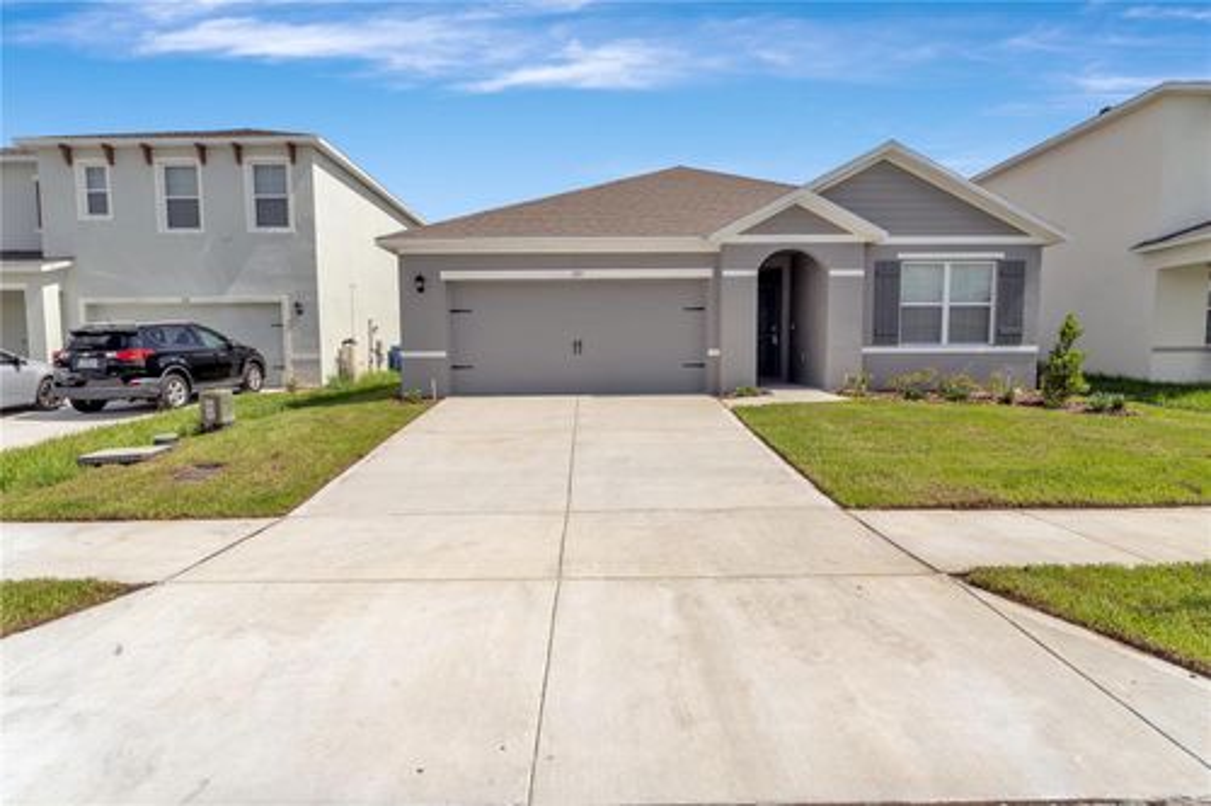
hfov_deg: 89.4
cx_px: 606
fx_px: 612
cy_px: 403
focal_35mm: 18
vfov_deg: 66.8
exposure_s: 1/60
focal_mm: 18.2
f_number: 16
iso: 100
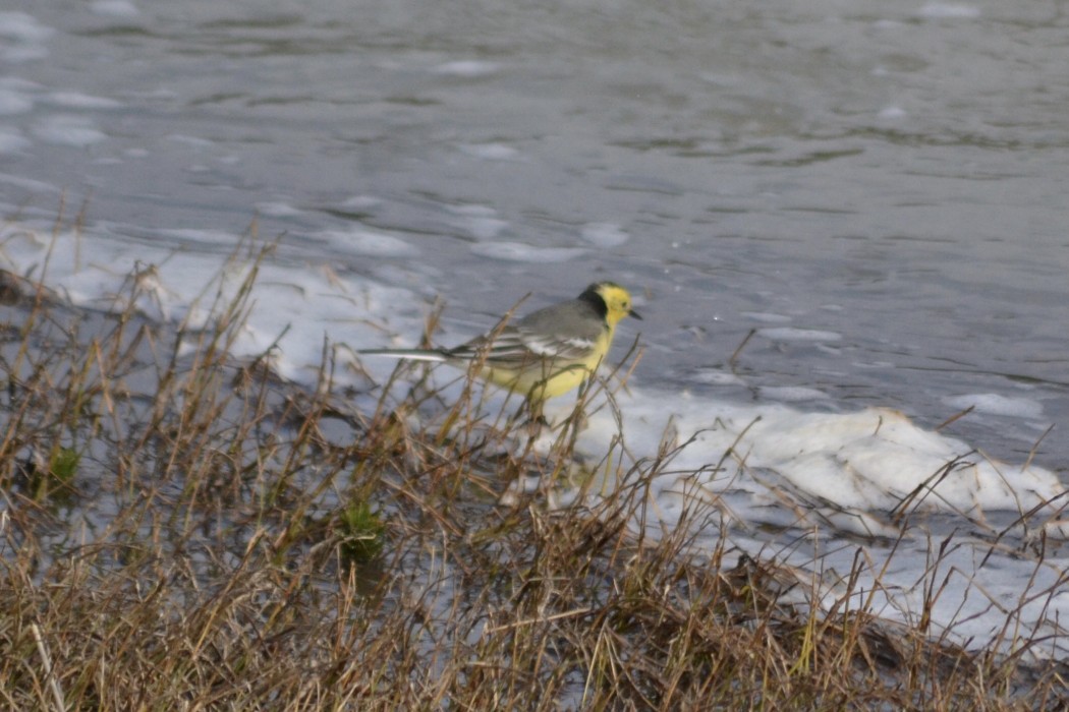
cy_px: 356
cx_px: 534
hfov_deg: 4.6
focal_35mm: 450
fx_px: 13361
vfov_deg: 3.1
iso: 800
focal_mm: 300
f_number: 5.6
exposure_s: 1/4000
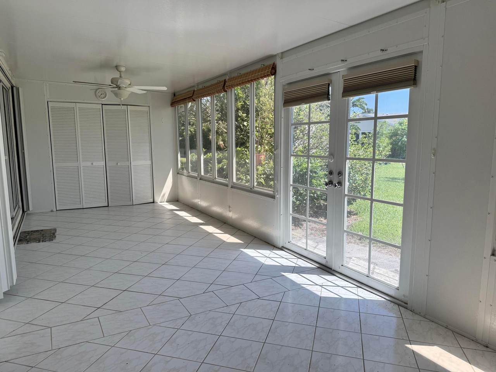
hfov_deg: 71.6
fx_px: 344
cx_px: 248
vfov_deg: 56.8
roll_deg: +0.4
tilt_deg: -7.3
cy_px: 186
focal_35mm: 24
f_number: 1.78
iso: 100
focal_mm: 6.76
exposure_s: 1/387
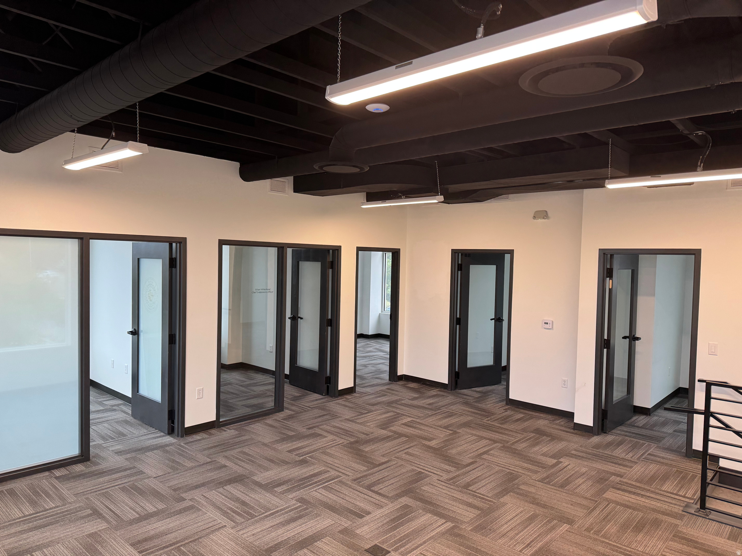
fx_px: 514
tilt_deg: -3.3
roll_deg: -1.5
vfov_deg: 56.8
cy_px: 278
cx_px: 371
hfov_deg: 71.6
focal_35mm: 24
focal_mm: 6.76
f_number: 1.78
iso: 200
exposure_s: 1/120
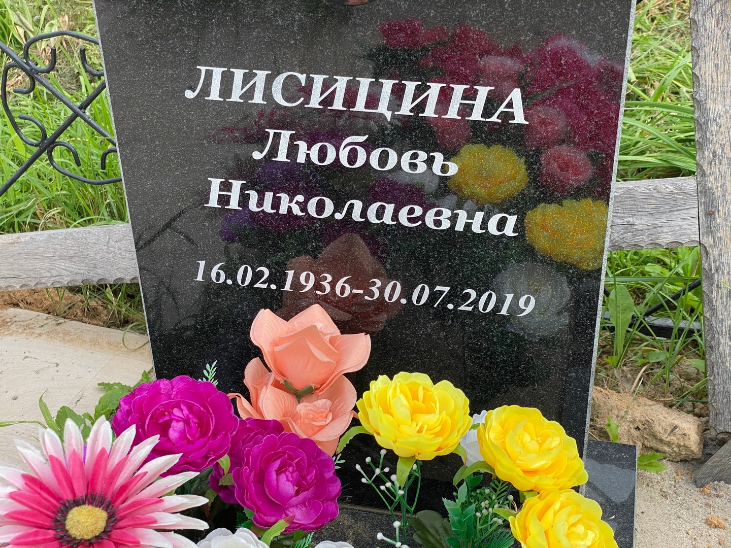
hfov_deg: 36.8
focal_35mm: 52
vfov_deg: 28.0
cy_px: 274
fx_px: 1098
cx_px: 366
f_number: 2
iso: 20
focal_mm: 6
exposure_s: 1/527
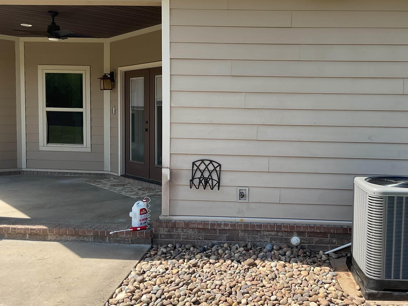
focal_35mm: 37
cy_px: 154
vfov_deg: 38.7
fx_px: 436
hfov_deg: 49.7
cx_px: 250
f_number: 1.8
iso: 16
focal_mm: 3
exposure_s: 1/912
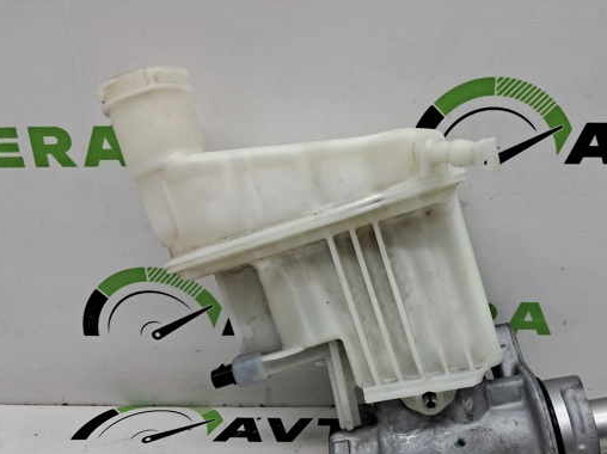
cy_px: 285
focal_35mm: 34
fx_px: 596
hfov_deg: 53.4
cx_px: 378
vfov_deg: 41.4
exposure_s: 1/100
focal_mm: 4
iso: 50
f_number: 1.8
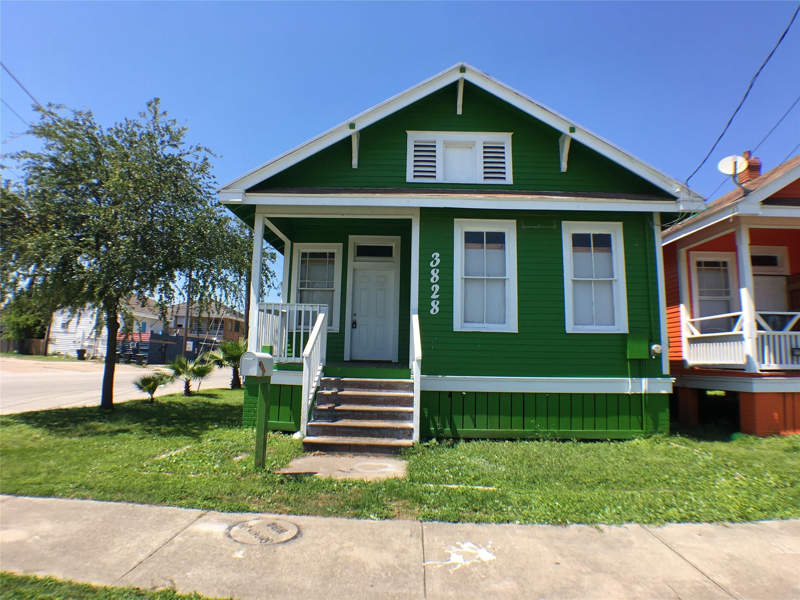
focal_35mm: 29
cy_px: 300
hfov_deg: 61.7
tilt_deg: +10.7
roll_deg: -2.1
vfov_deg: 48.2
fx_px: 670
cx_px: 400
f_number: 2.2
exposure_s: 1/884
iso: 25
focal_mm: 4.15
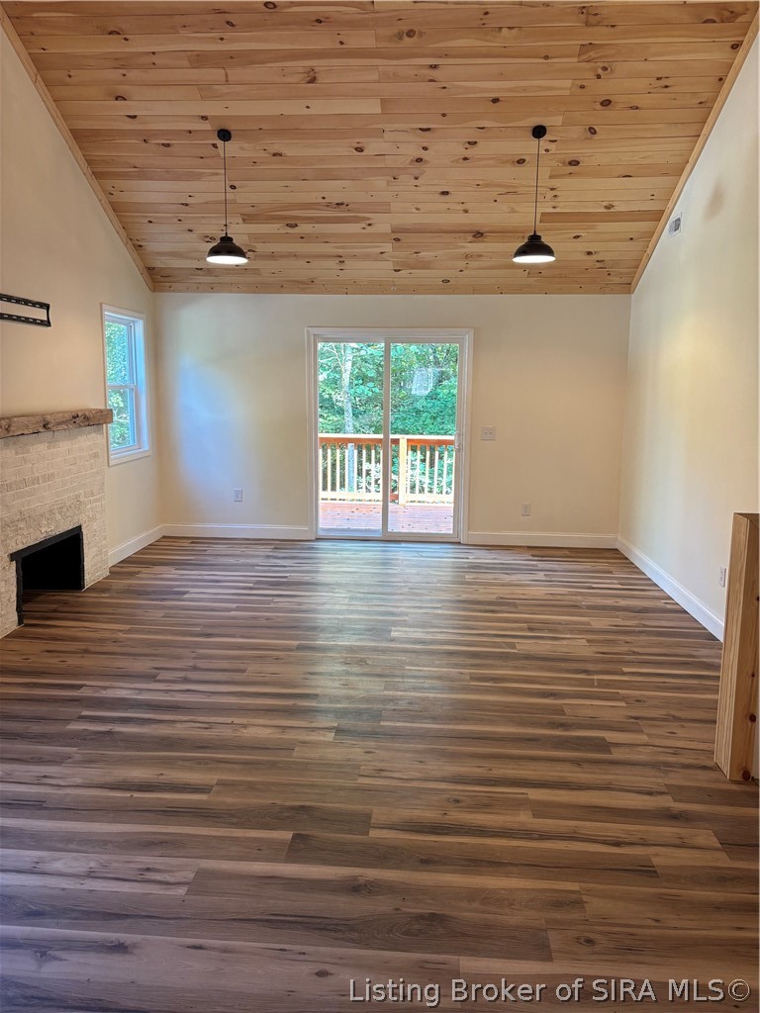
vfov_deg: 67.3
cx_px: 380
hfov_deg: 53.1
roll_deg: -1.1
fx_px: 761
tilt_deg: -8.7
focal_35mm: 26
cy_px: 506
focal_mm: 5.96
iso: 125
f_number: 1.6
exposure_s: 1/60
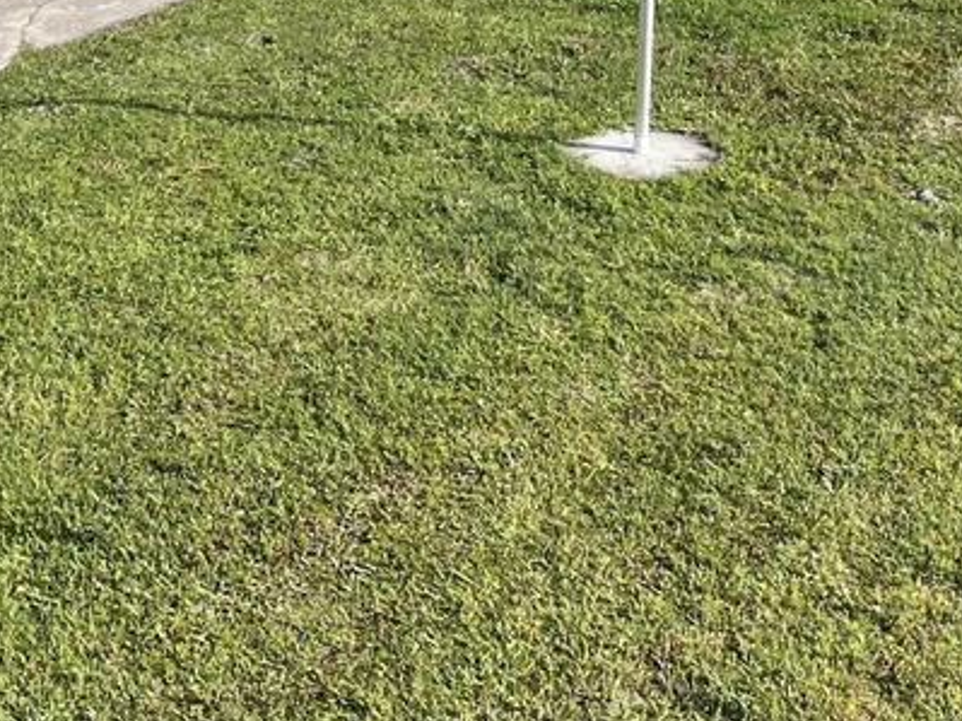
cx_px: 517
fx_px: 2473
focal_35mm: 89
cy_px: -265
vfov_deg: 15.6
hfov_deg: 22.0
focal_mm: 4.2
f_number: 1.6
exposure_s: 1/1916
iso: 32
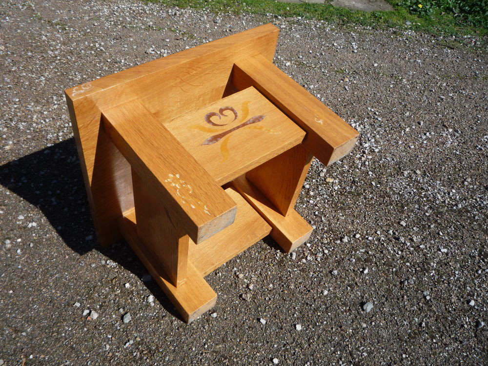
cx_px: 244
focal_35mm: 30
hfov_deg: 60.0
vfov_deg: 46.8
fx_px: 423
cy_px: 183
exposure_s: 1/400
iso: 100
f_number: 5.6
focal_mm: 5.2
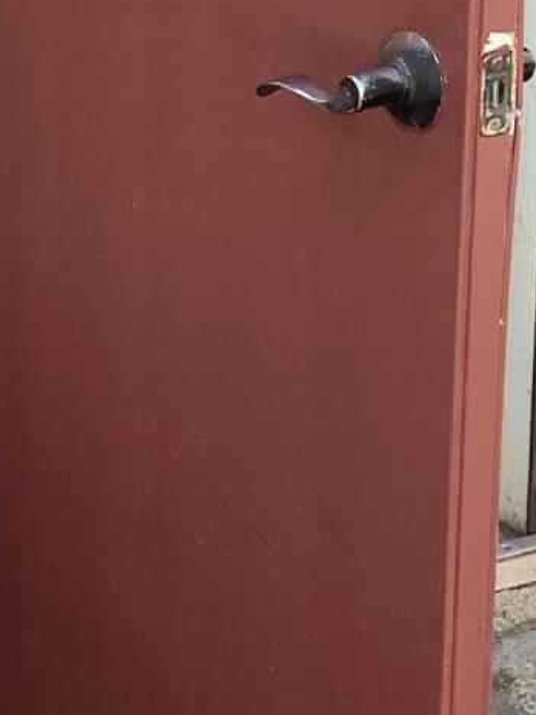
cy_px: 14
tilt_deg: -11.9
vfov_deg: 17.2
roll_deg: +0.2
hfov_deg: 13.2
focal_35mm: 112
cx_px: 154
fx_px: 2312
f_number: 1.8
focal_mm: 4.25
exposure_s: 1/122
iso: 25
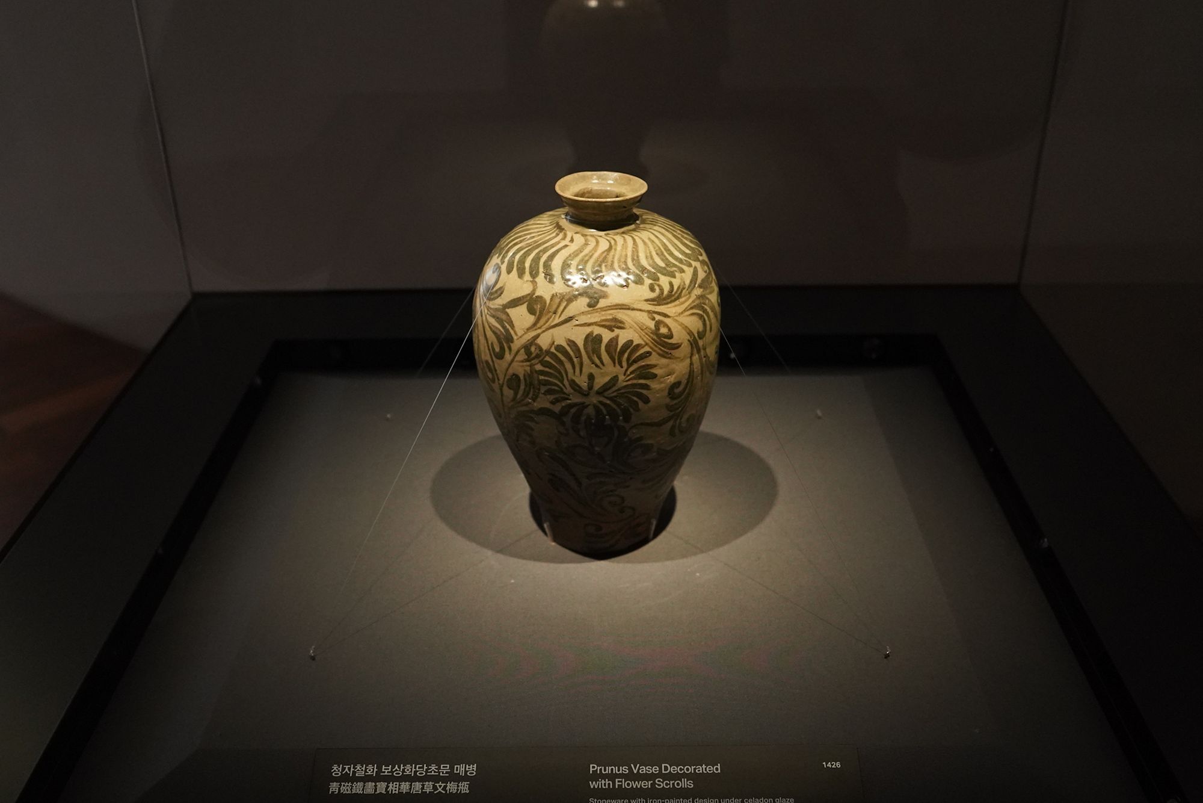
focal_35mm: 24
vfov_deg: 53.1
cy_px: 402
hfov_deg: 73.7
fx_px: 802
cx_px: 602
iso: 3200
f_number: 3.5
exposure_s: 1/80
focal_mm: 24
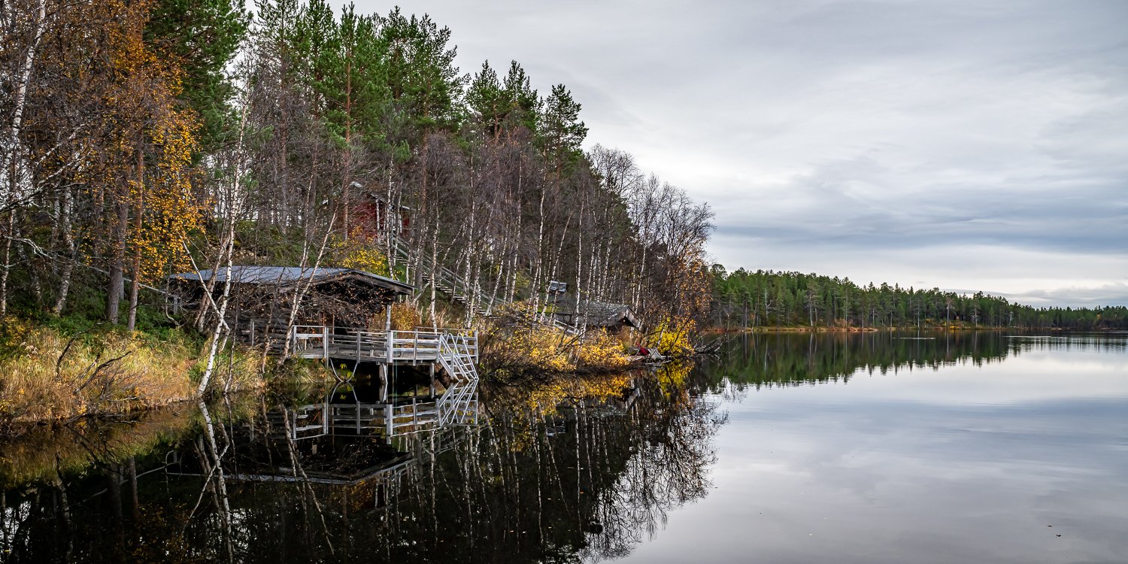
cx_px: 563
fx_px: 1104
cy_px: 332
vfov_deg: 28.6
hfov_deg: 54.1
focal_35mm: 38
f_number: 8
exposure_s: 1/50
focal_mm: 35
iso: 640
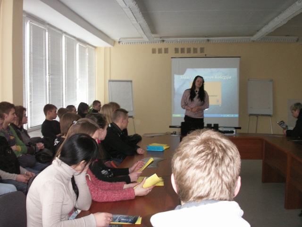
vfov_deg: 38.7
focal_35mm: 37
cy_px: 114
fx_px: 323
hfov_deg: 50.1
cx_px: 151
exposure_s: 1/40
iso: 160
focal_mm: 7.7
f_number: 3.5
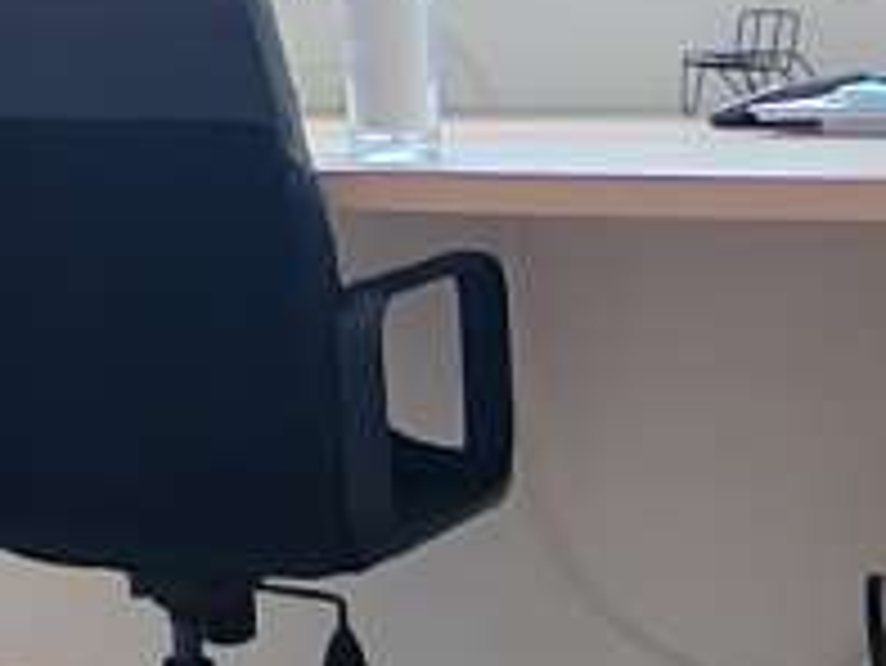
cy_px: -164
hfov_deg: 17.4
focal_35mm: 99
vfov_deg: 14.4
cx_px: -517
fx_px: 2535
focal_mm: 2.16
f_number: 2.2
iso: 400
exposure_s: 1/50
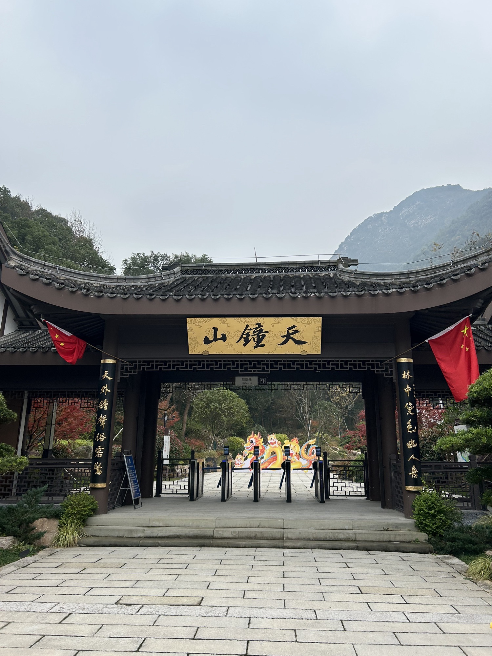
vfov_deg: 67.3
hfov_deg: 53.1
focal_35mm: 26
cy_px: 328
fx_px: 493
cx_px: 246
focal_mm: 5.7
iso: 50
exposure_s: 1/1698
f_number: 1.5
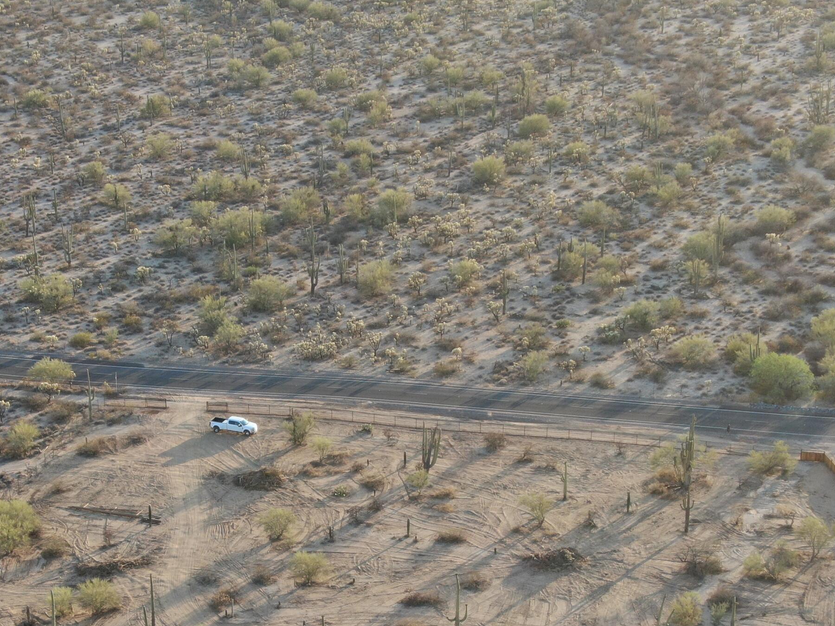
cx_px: 354
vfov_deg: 18.3
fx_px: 1930
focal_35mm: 80
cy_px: 474
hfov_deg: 24.4
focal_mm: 8.6
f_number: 3.8
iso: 100
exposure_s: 1/120
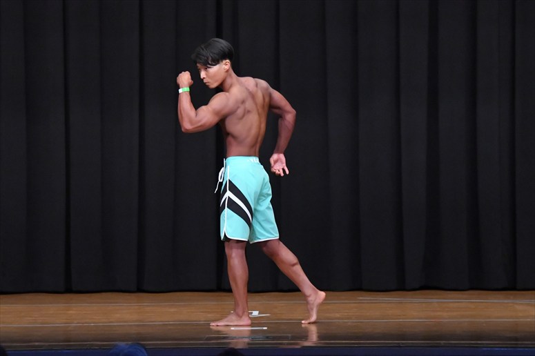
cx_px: 268
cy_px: 178
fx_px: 3342
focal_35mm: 225
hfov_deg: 9.2
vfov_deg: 6.1
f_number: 5.6
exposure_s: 1/400
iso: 8000
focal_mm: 150
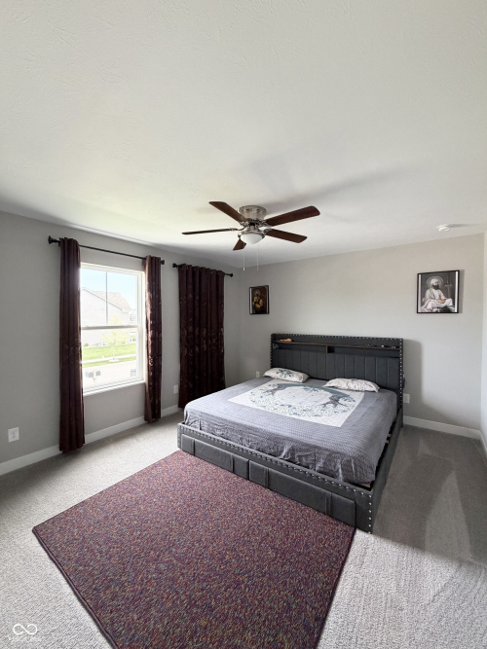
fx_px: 263
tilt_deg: -1.3
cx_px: 244
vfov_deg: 102.1
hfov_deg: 85.7
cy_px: 324
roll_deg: -0.3
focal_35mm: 14
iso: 200
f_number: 2.2
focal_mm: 2.22
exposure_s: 1/60
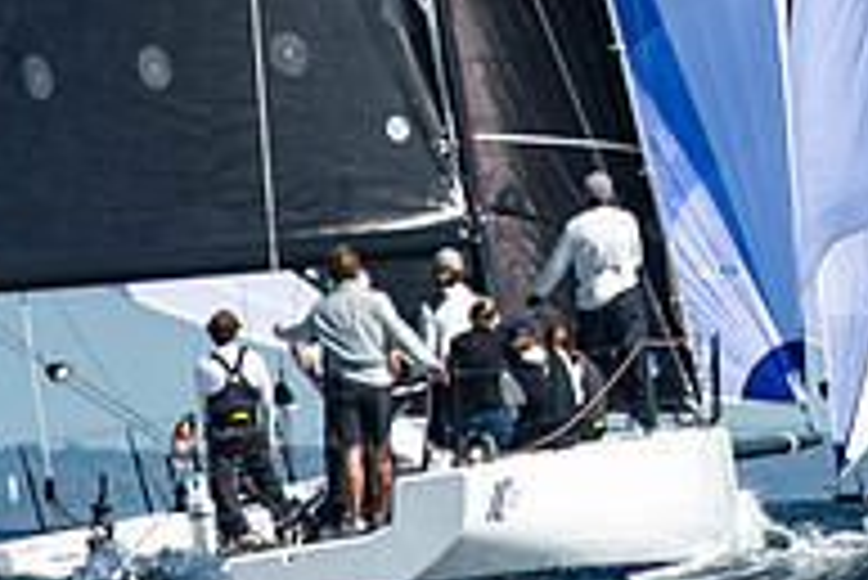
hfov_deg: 1.5
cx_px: 1120
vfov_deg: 1.0
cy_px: -218
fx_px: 32694
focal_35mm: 1355
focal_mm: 300
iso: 320
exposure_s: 1/2500
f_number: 5
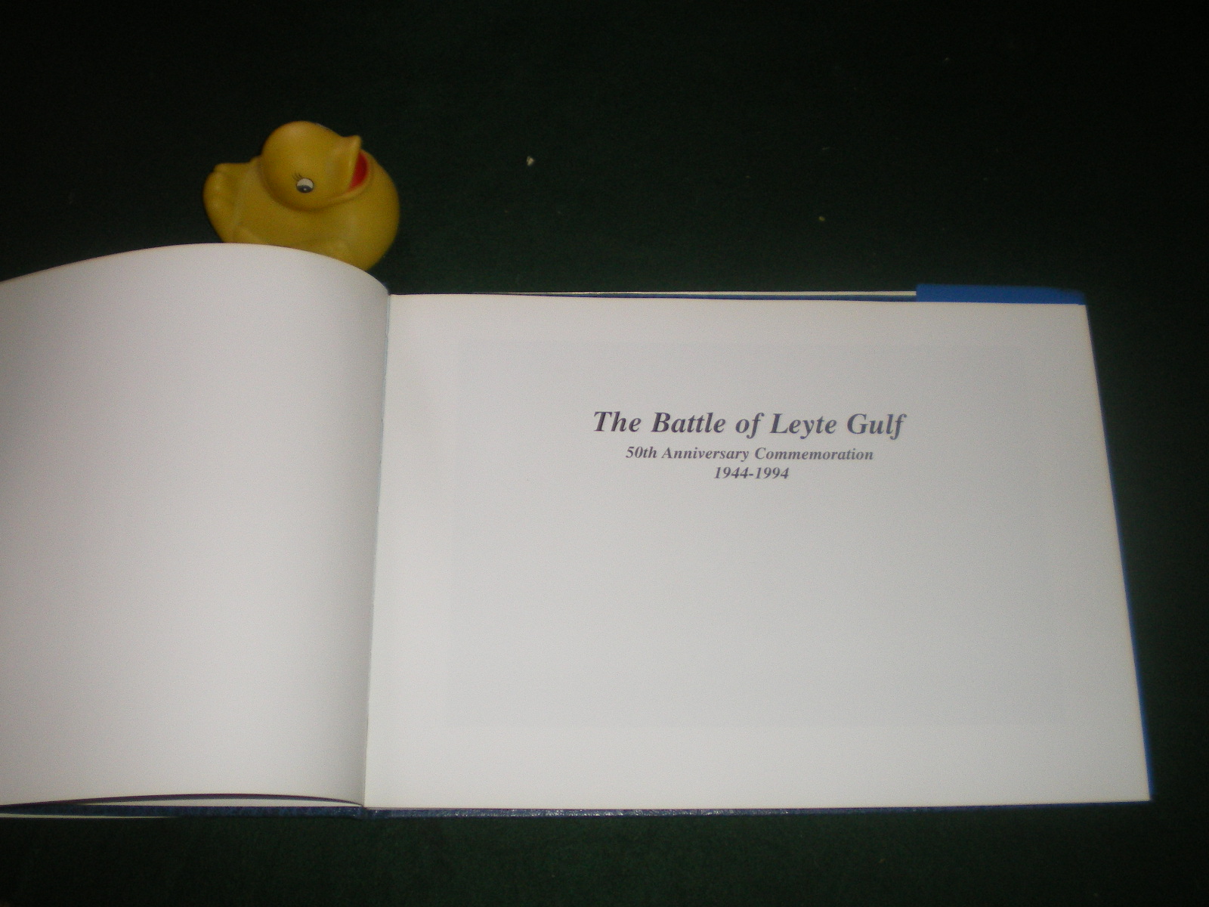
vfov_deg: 37.7
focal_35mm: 38
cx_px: 604
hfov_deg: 49.0
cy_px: 454
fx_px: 1327
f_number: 3.1
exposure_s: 1/50
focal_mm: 6.3
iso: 200
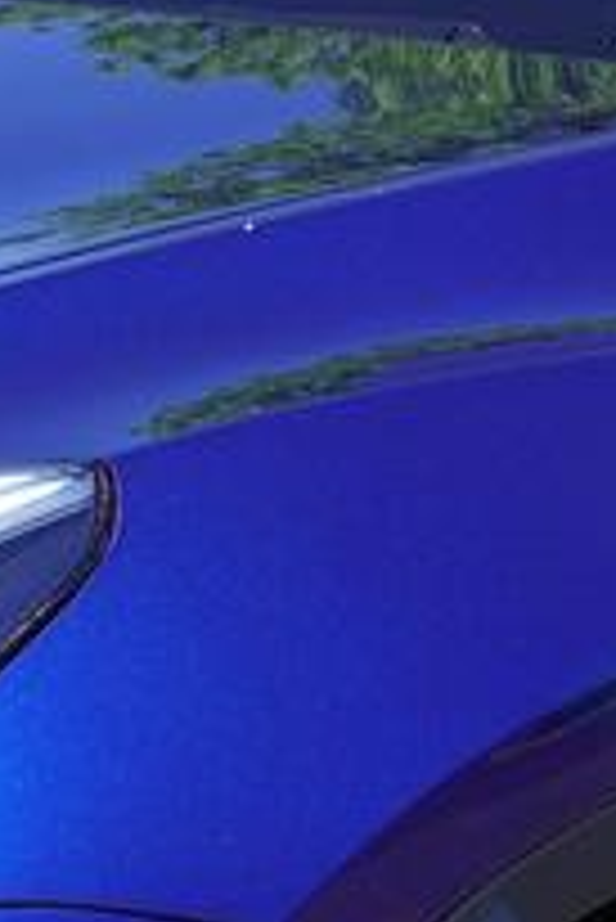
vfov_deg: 13.5
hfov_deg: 9.1
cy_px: 904
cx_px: 58
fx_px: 3843
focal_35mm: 150
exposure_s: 1/125
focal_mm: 16
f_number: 9
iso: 100
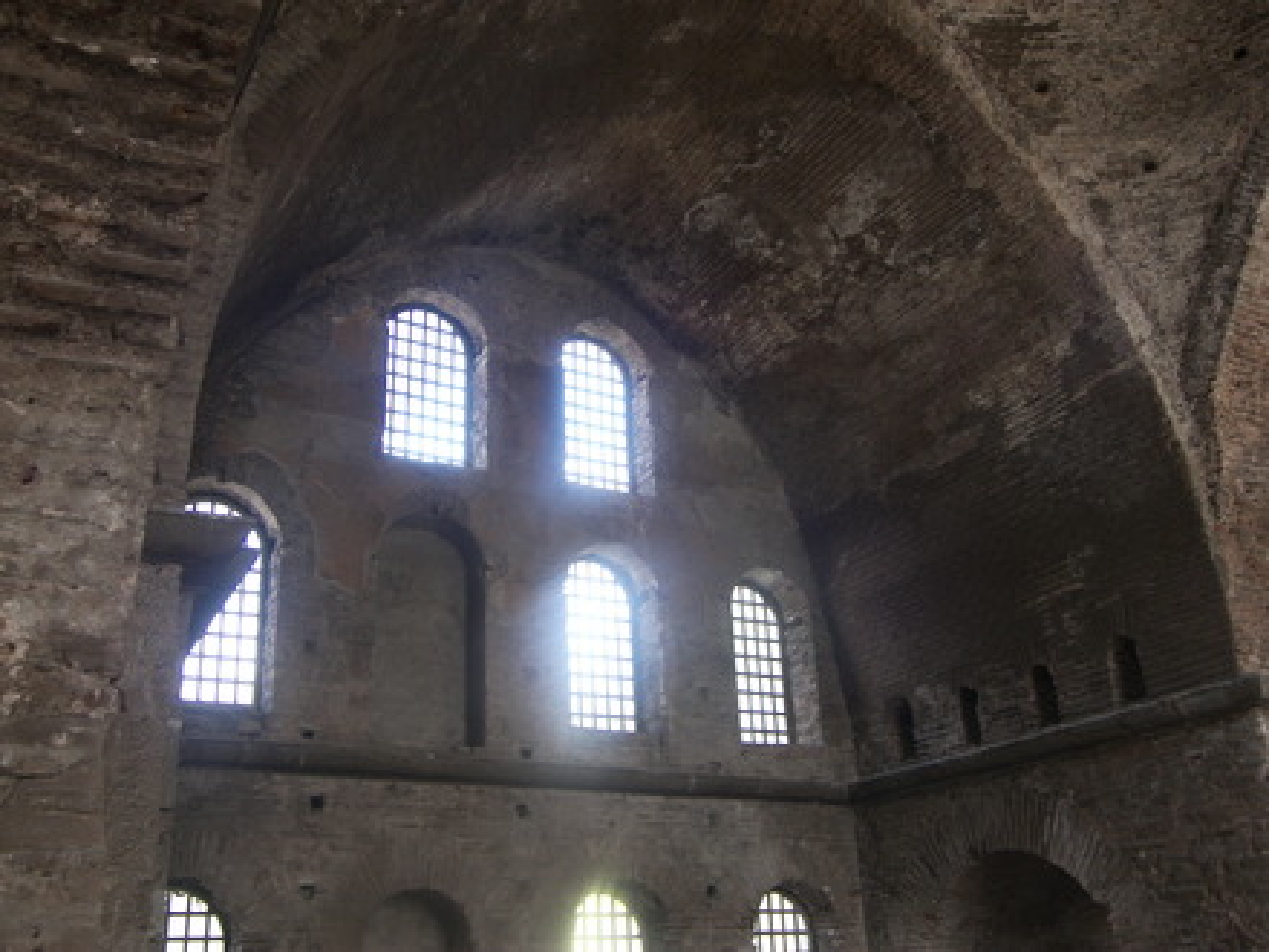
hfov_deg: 51.4
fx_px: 1320
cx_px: 634
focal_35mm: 36
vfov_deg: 39.7
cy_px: 476
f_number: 3.2
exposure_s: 1/25
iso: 100
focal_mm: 7.7
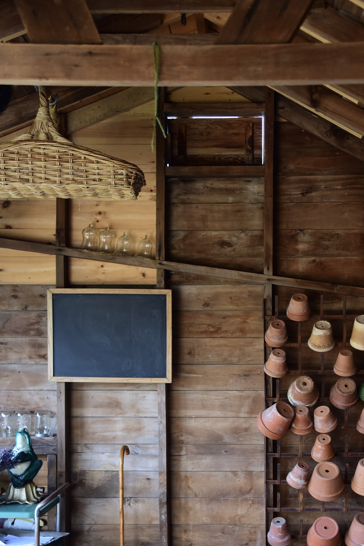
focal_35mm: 55
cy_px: 356
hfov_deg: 24.6
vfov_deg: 35.9
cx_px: 229
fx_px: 833
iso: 800
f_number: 4
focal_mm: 42
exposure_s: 1/50
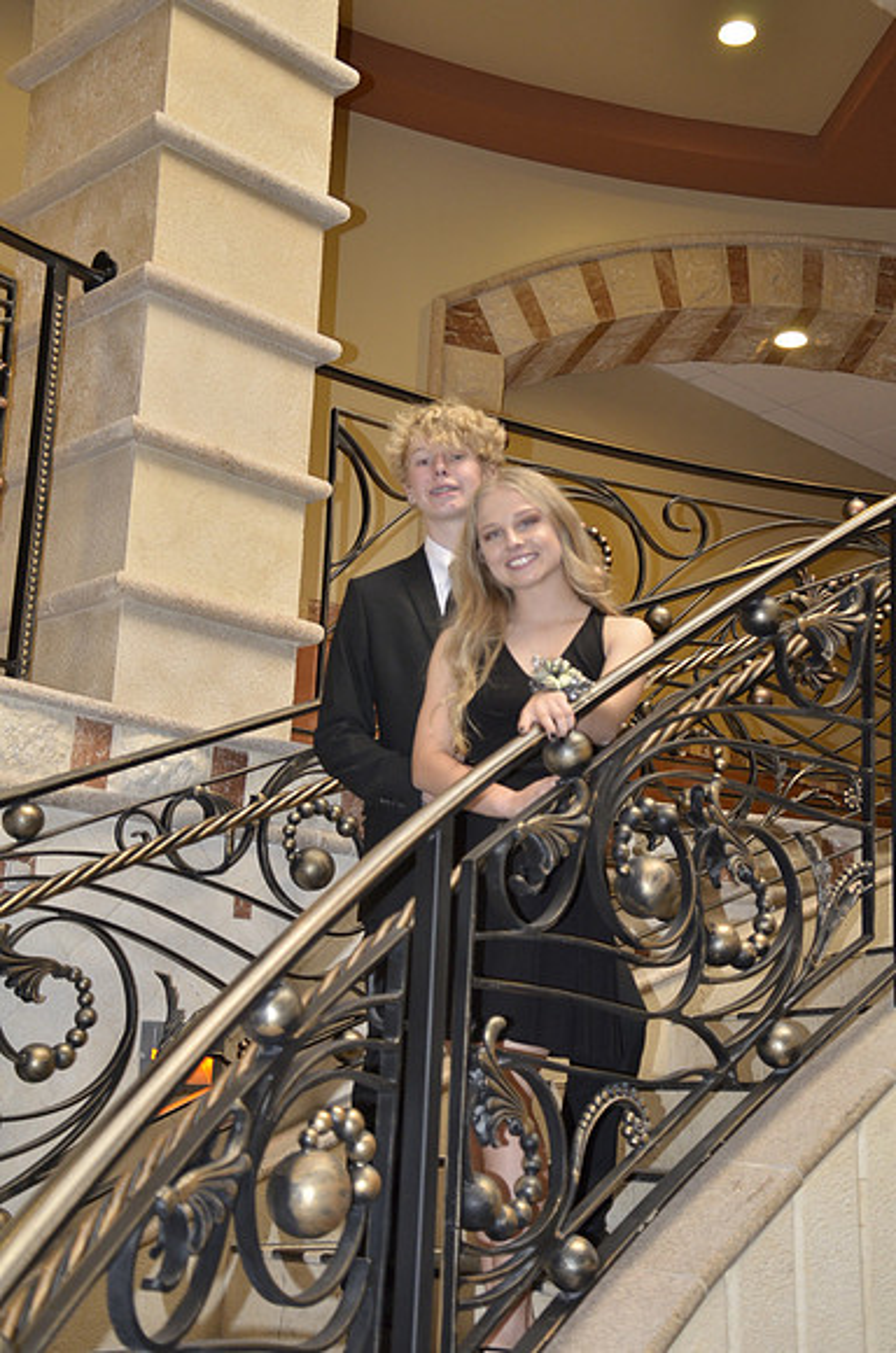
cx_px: 448
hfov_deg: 27.9
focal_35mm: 48
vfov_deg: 41.2
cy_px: 676
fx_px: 1800
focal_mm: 32
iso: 800
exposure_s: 1/30
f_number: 3.8
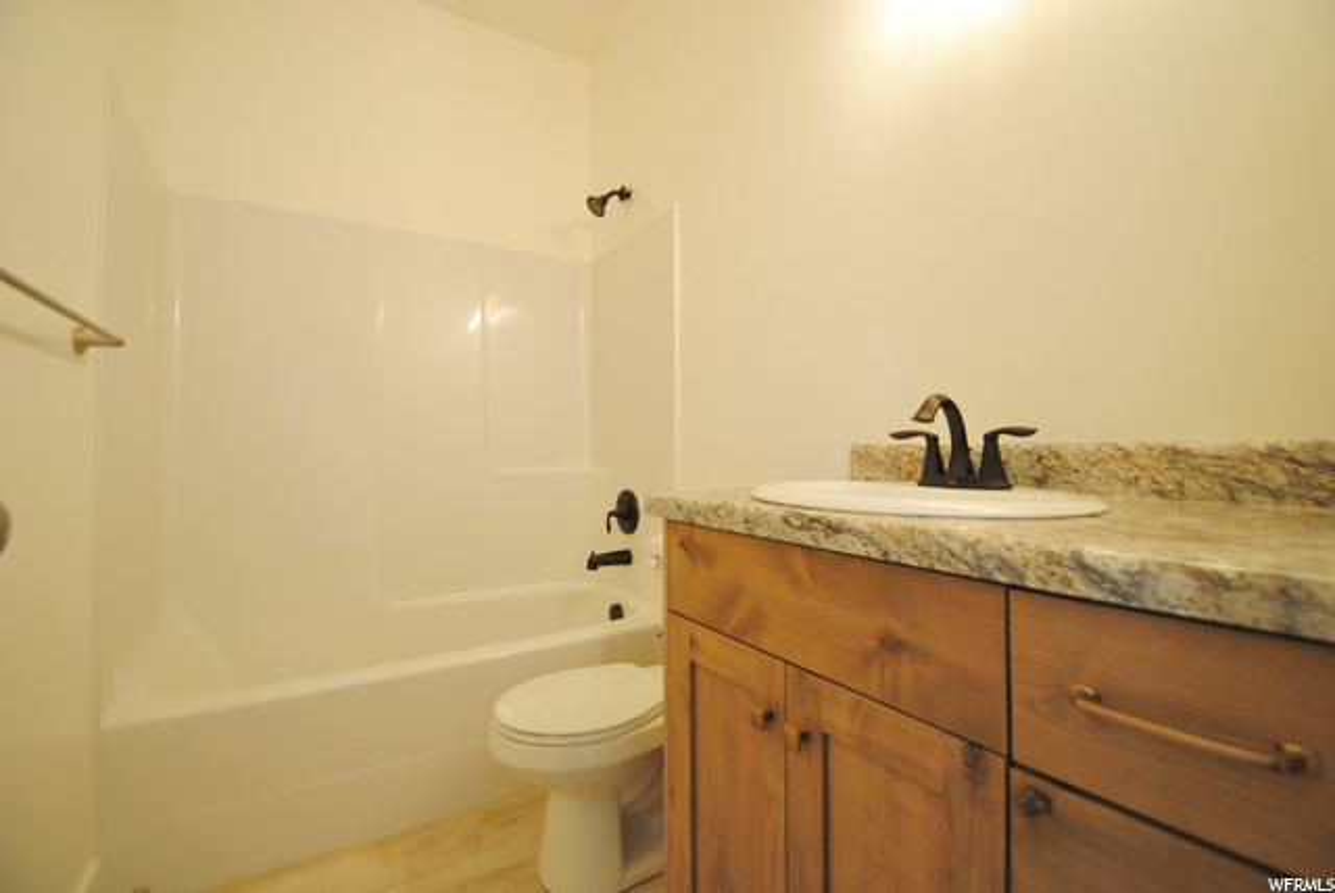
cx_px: 668
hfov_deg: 100.3
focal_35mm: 15
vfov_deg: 77.4
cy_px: 446
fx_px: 557
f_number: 3.5
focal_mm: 10
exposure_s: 1/50
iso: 200
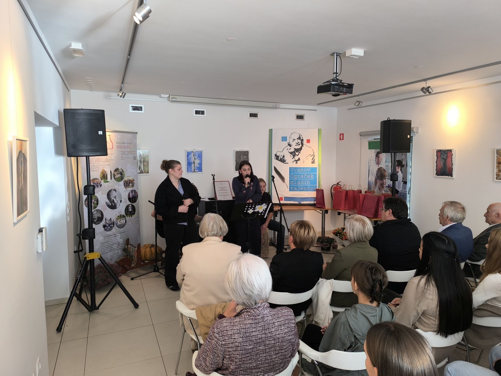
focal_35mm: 23
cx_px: 250
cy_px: 188
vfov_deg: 58.9
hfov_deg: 73.9
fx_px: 333
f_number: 1.65
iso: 320
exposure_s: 1/100
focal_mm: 6.14
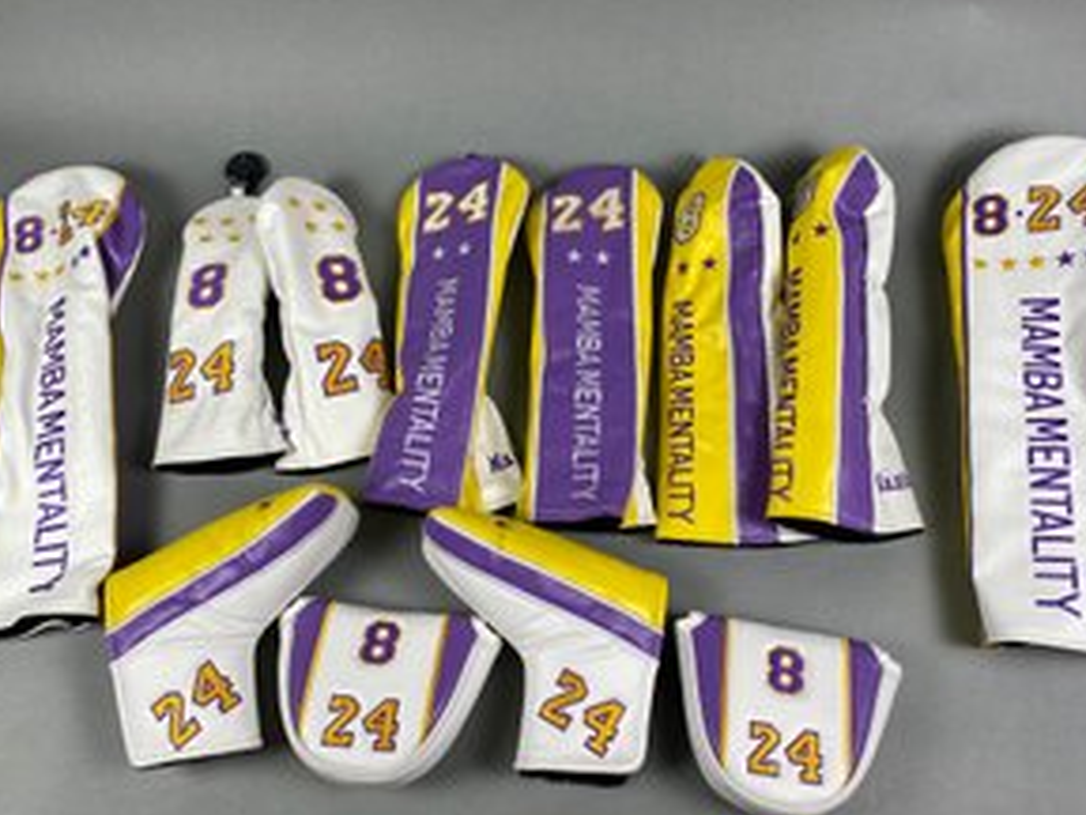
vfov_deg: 45.4
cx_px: 560
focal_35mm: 31
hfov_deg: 58.3
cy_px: 398
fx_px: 973
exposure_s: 1/120
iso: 40
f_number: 1.8
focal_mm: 4.25
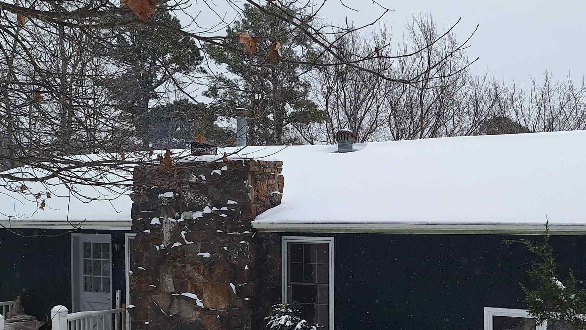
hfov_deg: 45.7
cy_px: 252
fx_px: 684
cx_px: 392
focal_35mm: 44
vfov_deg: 26.7
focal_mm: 5.54
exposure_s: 1/1014
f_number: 1.8
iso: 40
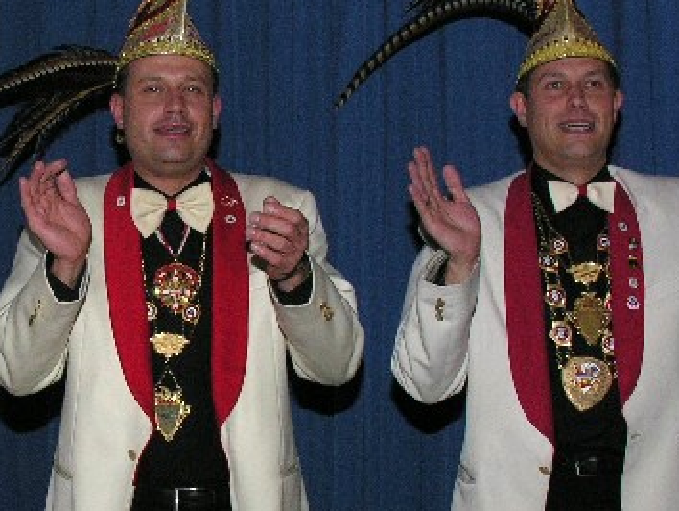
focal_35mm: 79
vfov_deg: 18.6
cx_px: 77
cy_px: 330
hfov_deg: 24.1
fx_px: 1551
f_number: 4
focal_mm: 8.9
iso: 200
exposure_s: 1/60.1
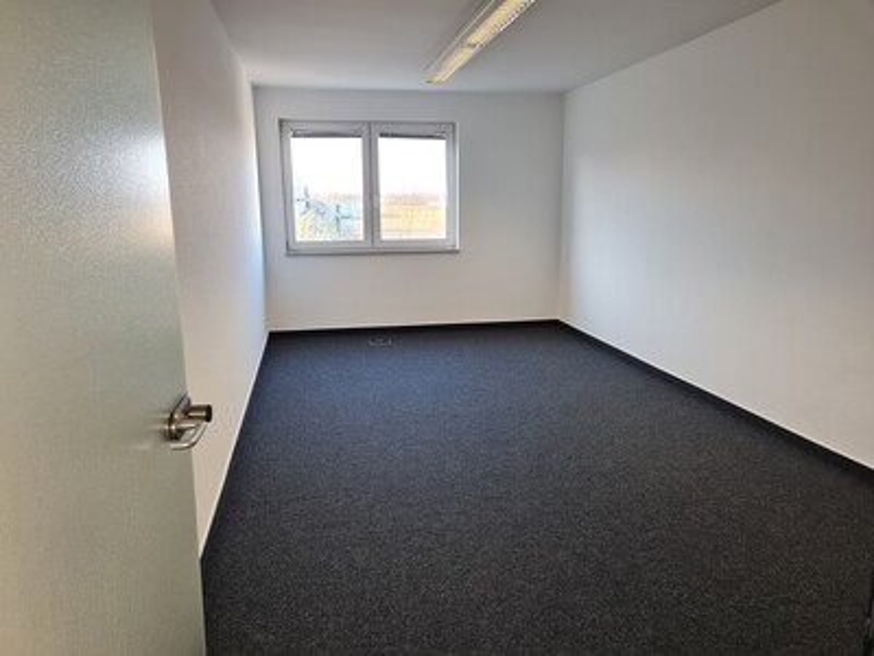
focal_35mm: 26
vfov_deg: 53.1
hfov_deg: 67.3
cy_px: 328
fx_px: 656
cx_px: 437
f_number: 1.8
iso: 100
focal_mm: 5.4
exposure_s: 1/100
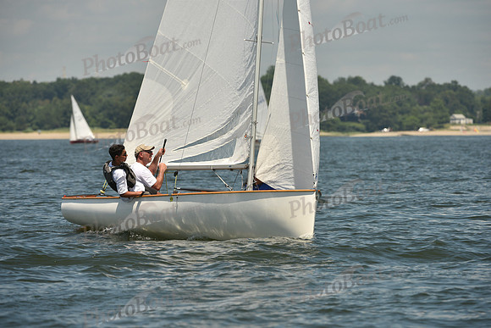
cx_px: 246
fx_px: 4092
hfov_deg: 6.9
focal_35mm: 300
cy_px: 164
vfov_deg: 4.6
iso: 250
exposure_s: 1/1250
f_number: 7.1
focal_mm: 300
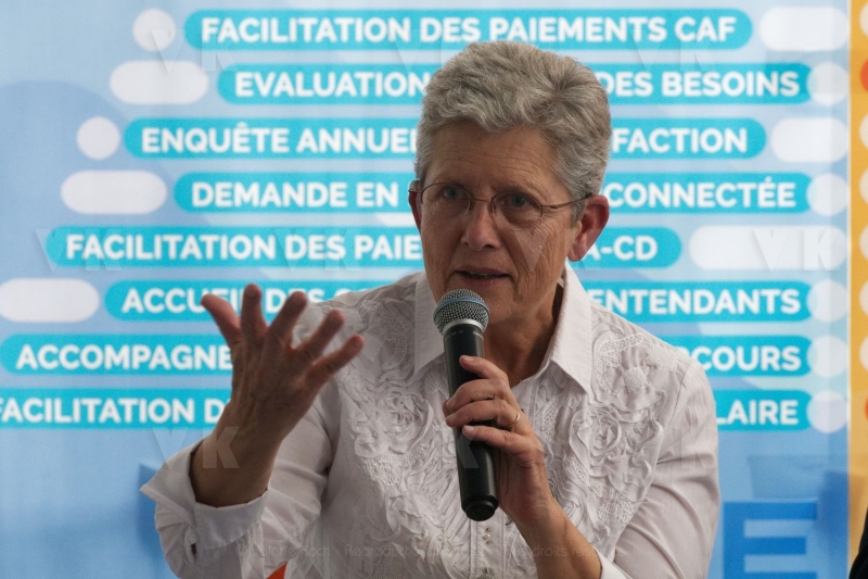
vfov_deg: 4.6
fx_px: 7231
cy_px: 290
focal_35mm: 300
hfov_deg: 6.9
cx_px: 434
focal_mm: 200
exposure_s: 1/250
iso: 2000
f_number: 5.6
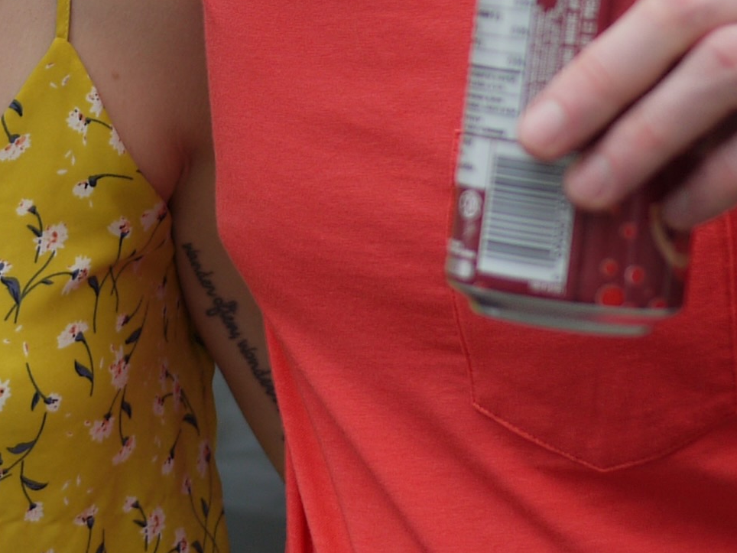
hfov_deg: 11.7
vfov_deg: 8.9
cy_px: 16
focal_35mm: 166
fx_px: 3534
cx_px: -102
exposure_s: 1/1000
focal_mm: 20
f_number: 1.8
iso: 100
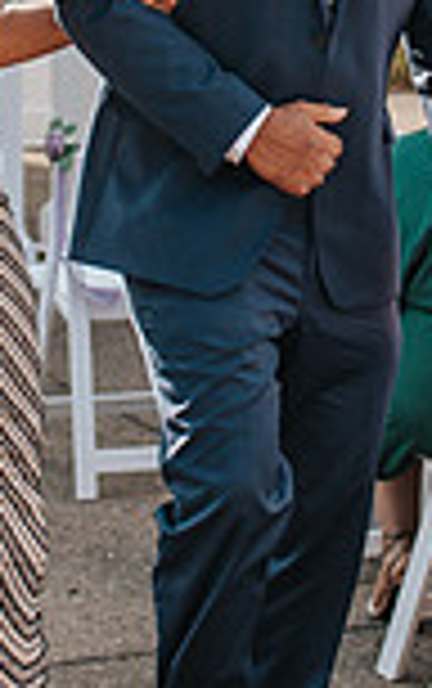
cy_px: 22
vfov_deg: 13.2
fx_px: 2949
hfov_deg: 8.4
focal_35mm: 157
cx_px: 220
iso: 110
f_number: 2.8
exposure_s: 1/1250
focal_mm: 35
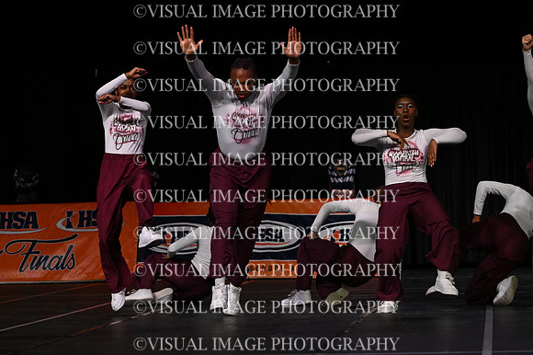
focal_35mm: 153
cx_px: 266
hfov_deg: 13.4
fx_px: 2264
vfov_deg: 9.0
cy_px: 178
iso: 6400
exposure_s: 1/1000
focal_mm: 102
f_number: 4
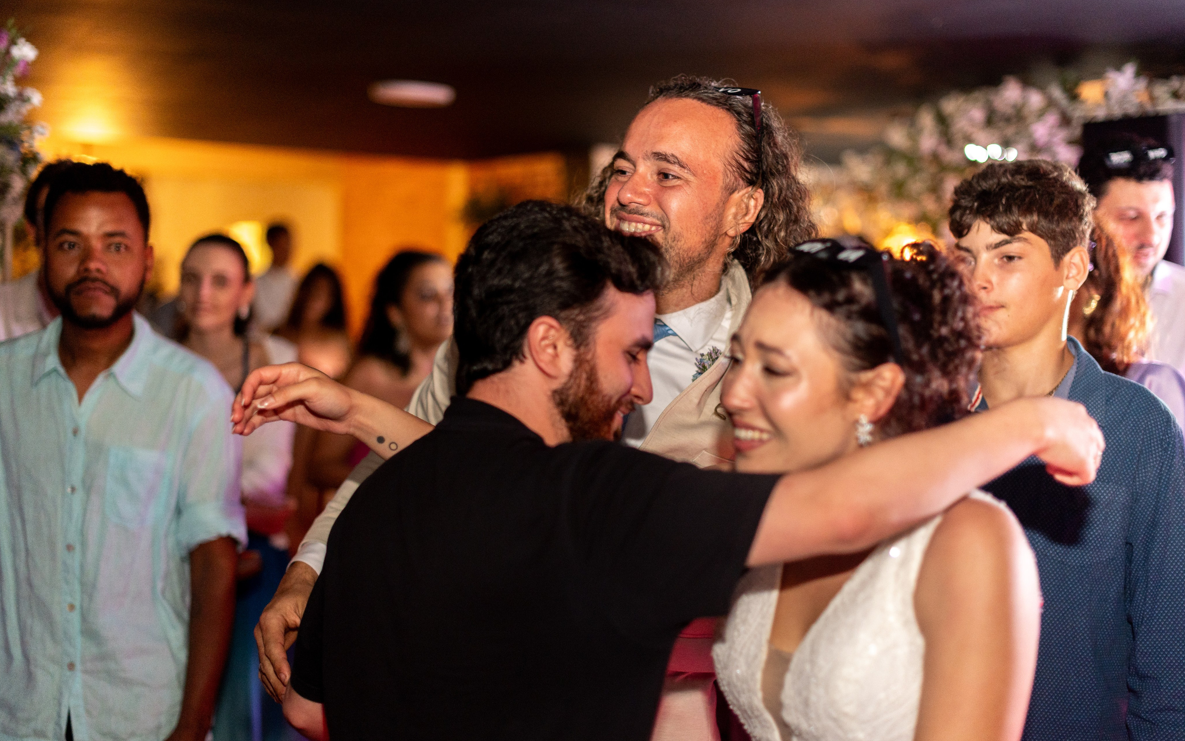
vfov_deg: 25.3
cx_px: 592
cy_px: 389
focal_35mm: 51
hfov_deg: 39.6
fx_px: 1647
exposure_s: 1/200
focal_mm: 50
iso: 1250
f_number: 1.6
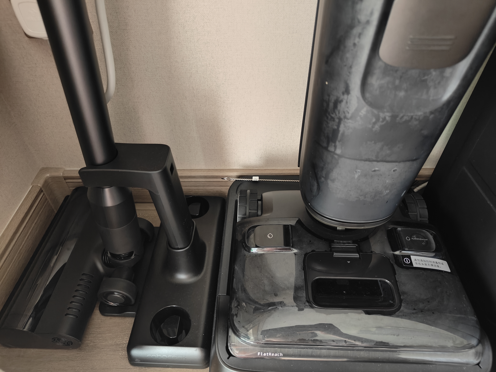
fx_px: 344
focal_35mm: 24
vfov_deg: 56.8
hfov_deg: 71.6
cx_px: 248
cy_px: 186
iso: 1250
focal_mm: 5.59
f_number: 1.8
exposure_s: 1/33
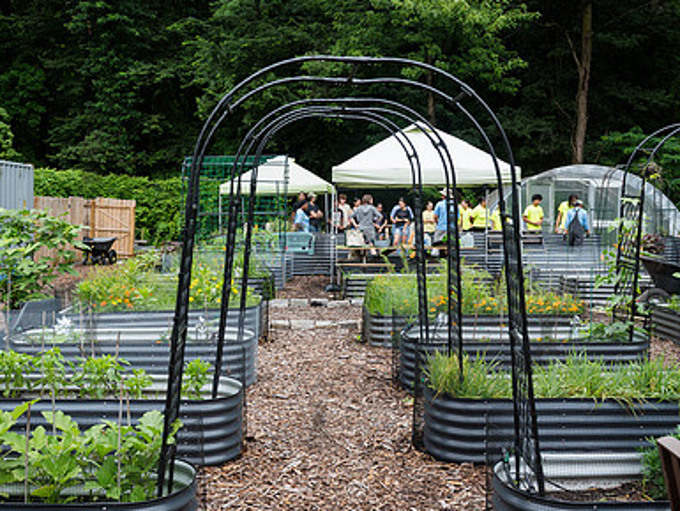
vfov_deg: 34.4
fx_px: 825
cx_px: 318
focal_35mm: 42
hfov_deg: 44.8
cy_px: 240
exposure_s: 1/320
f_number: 4.5
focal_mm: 29
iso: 400
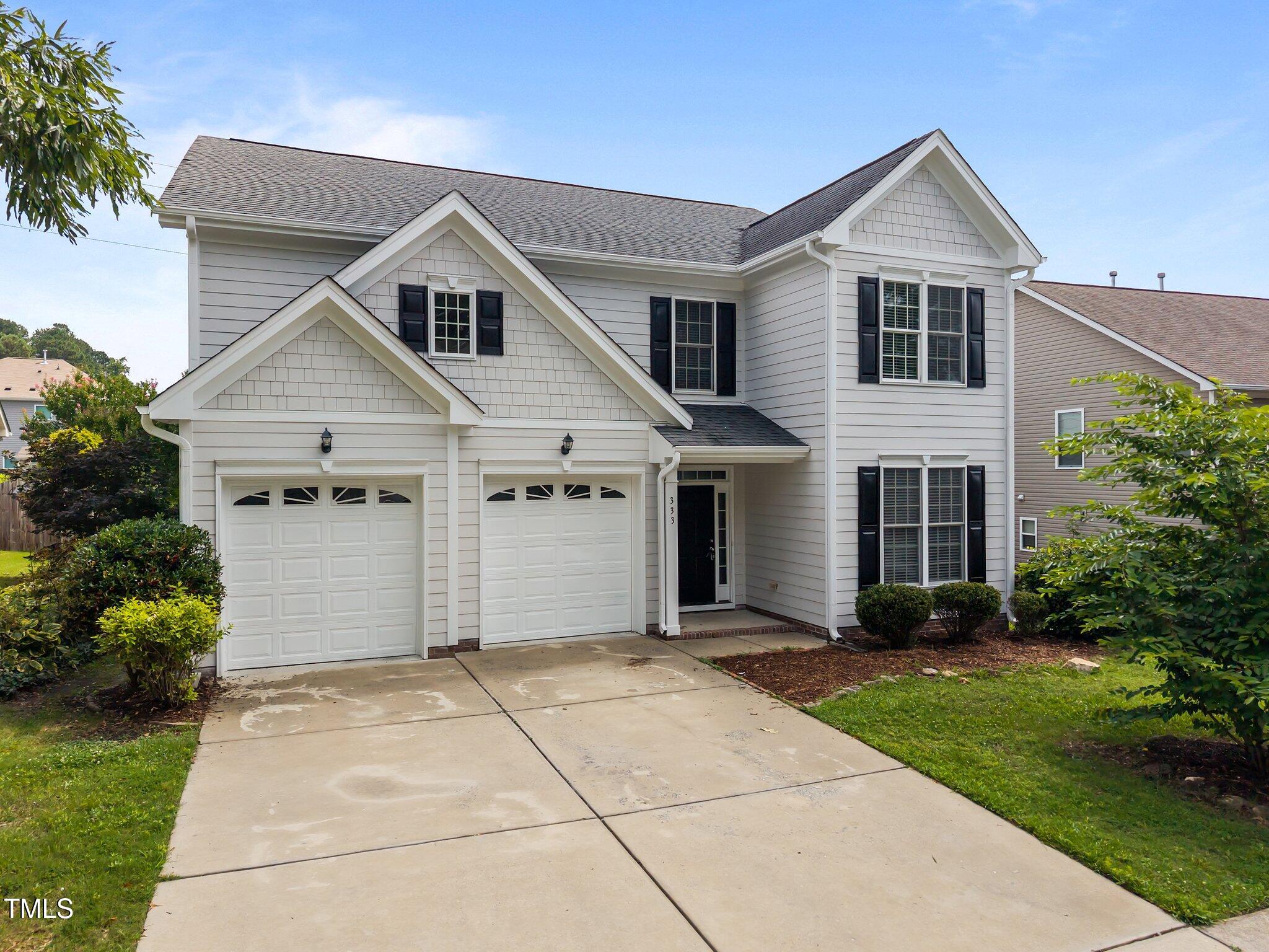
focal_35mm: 24
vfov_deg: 56.8
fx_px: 880
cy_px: 476
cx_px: 634
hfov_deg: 71.6
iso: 340
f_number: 1.8
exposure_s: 1/6400
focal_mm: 8.67
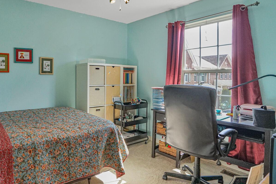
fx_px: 176
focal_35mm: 23
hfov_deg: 73.8
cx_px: 93
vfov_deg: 54.9
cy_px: 81
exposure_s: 1/100
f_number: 8
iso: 800
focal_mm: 16
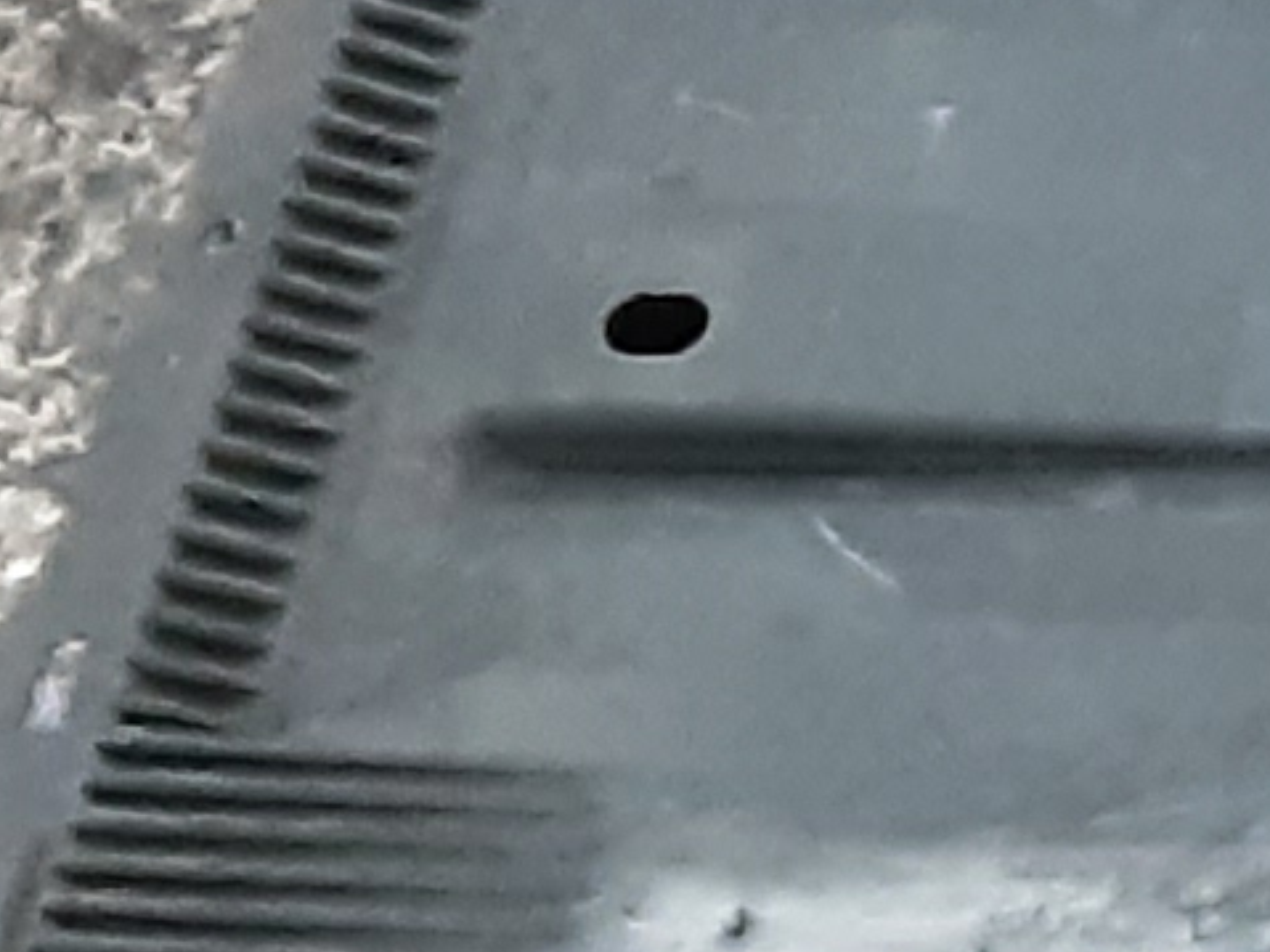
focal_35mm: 184
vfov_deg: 8.1
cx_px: 3725
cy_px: 750
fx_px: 6749
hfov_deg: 8.9
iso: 320
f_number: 1.9
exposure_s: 1/25
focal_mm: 2.91
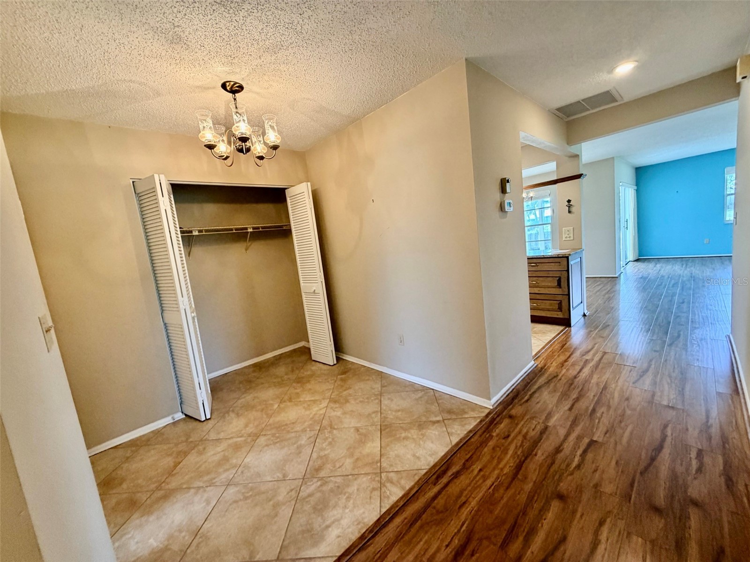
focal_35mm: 14
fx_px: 303
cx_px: 375
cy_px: 281
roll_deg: +6.8
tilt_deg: -7.1
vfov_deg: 85.7
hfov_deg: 102.1
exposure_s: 1/120
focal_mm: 2.22
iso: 320
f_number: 2.2
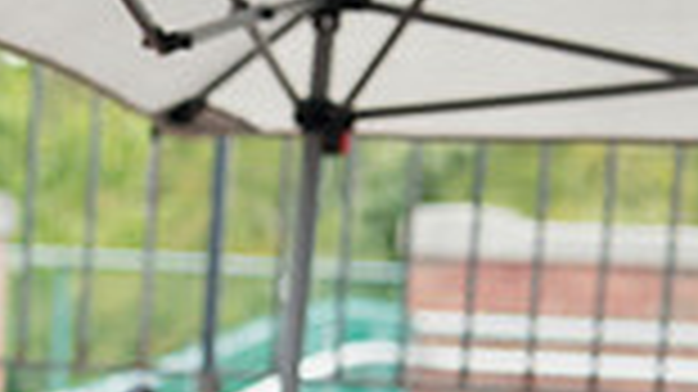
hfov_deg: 12.4
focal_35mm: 173
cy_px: 827
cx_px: 72
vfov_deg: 6.7
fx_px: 3200
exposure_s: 1/320
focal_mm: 44
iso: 500
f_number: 3.2
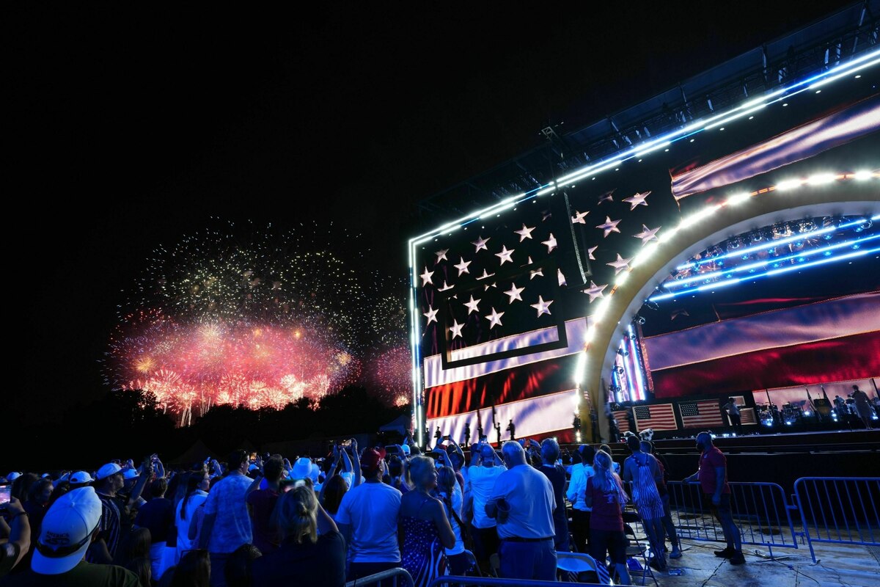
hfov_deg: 90.0
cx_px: 440
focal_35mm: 18
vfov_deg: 67.4
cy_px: 294
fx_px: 440
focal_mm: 18
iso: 500
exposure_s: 1/8
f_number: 9
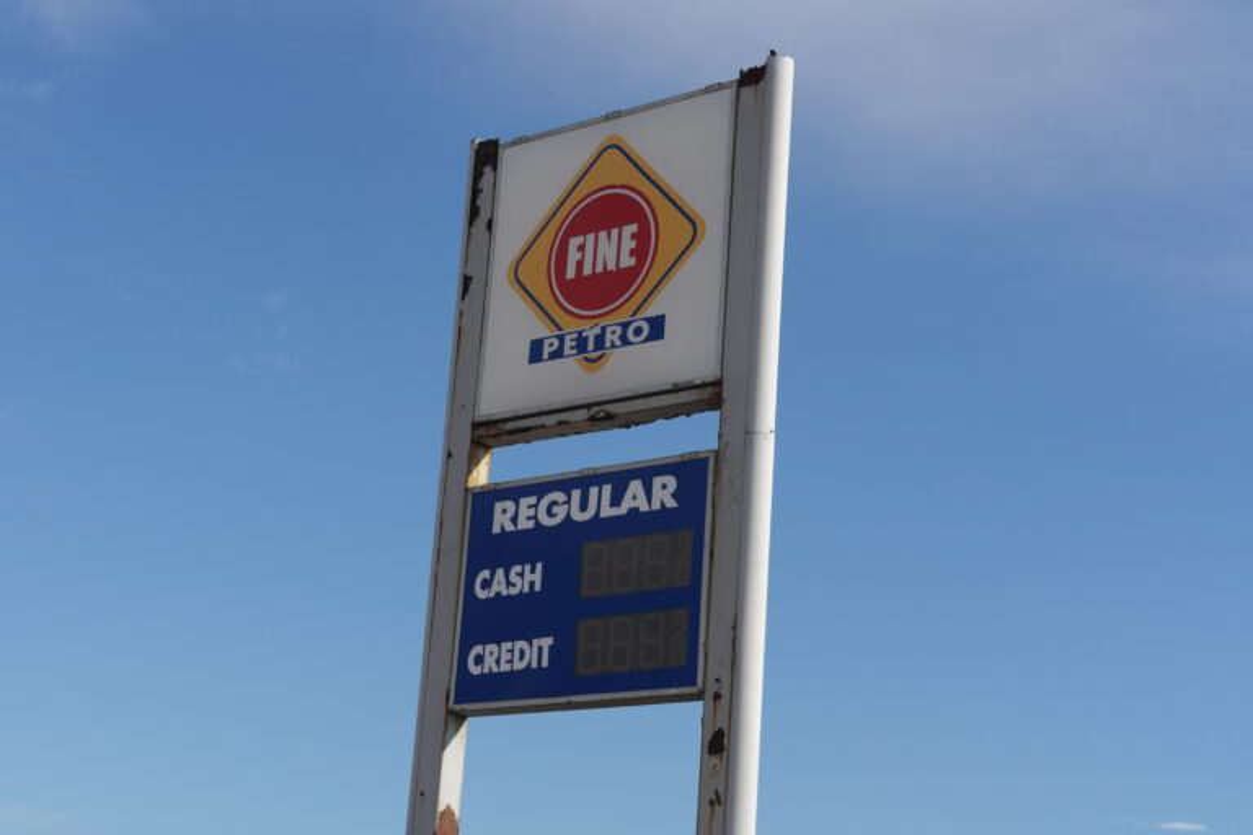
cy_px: 418
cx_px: 626
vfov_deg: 19.7
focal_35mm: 69
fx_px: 2401
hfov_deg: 29.2
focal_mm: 45
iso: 100
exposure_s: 1/320
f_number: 8
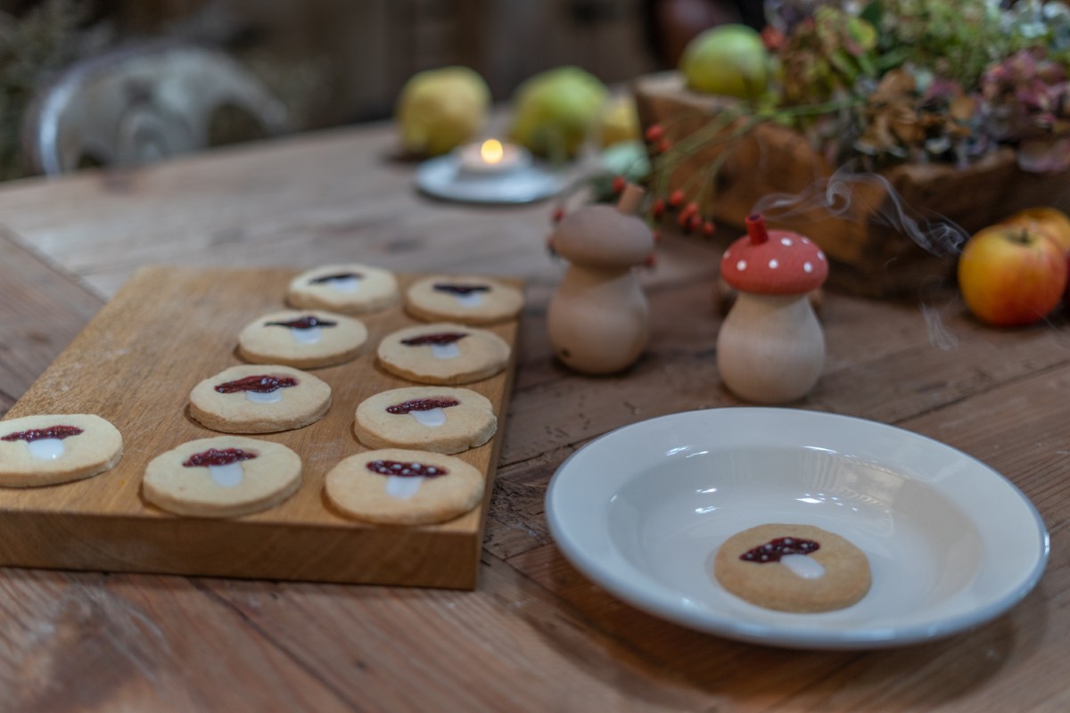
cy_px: 356
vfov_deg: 27.0
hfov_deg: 39.6
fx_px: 1486
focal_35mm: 50
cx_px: 535
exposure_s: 1/80
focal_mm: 50
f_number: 2
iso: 250
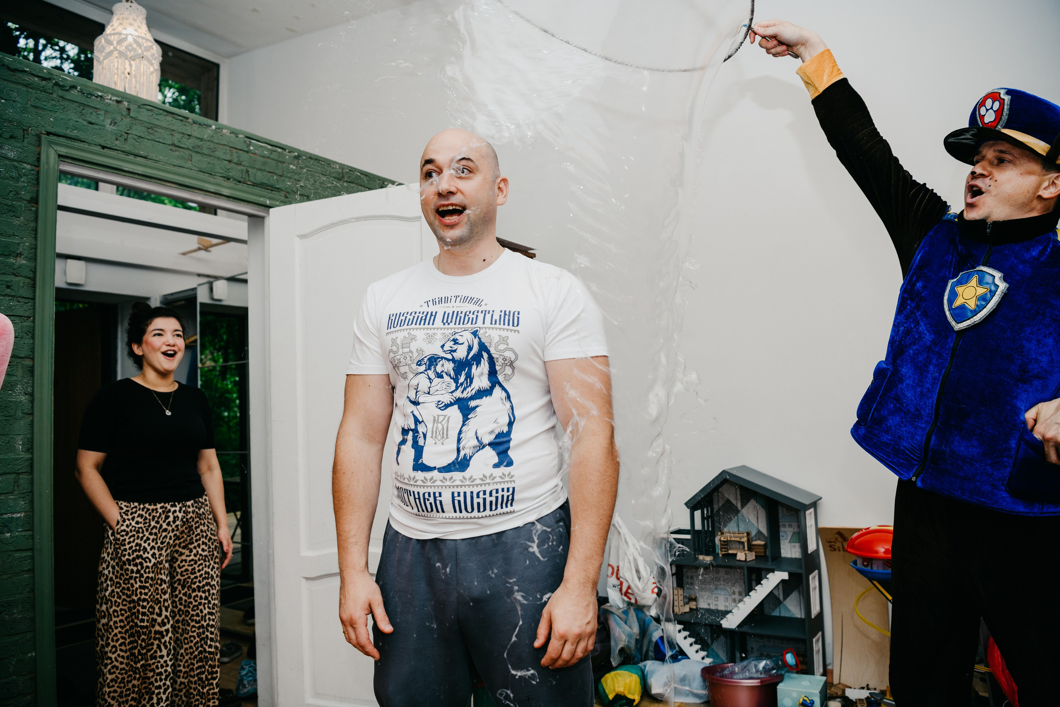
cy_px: 354
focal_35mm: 24
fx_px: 707
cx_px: 530
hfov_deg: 73.7
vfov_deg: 53.1
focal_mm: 24
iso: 160
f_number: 3.5
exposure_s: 1/160
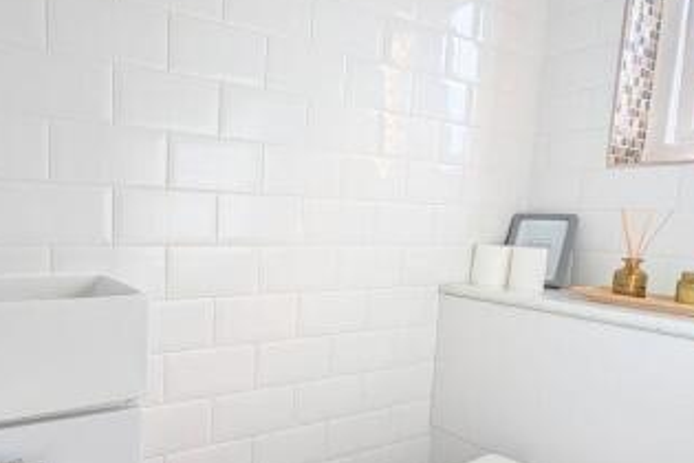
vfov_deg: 54.8
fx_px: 443
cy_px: 272
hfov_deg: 74.0
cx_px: 238
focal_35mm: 23
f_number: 1.7
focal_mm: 2.02
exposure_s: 1/802
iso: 47
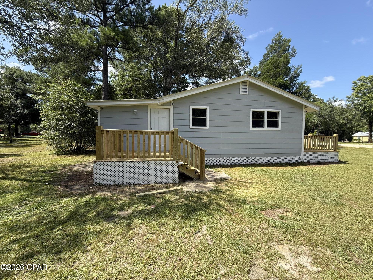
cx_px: 186
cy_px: 140
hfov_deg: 102.1
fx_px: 151
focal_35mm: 14
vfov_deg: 85.7
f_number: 2.2
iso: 50
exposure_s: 1/717
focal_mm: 2.22
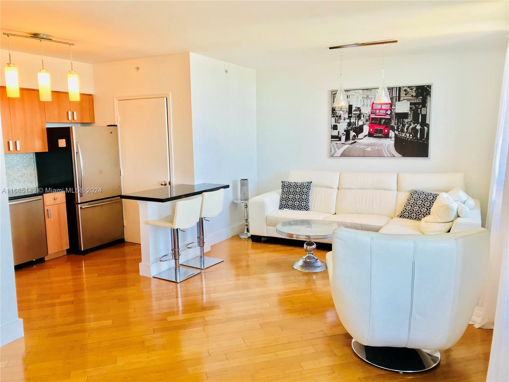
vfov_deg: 49.7
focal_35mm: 28
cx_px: 254
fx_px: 412
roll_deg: -0.3
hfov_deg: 63.4
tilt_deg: -7.3
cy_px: 191
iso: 25
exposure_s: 1/30
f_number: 1.8
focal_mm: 3.99
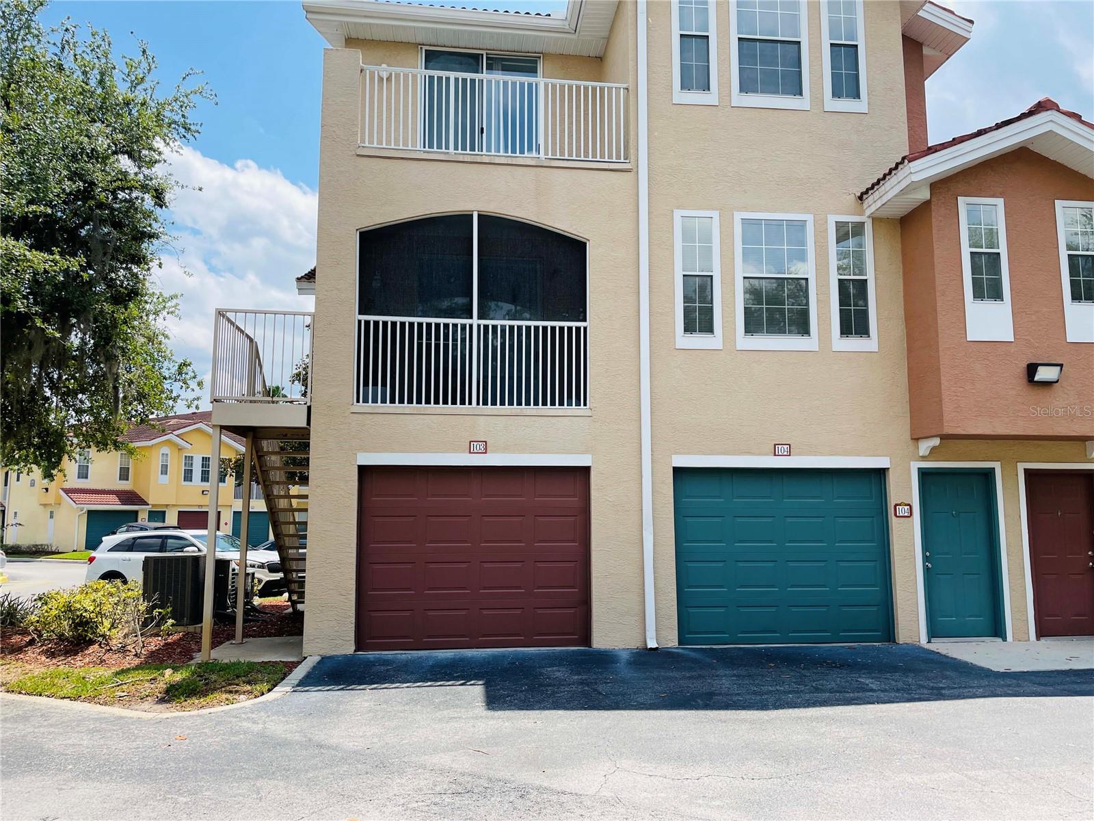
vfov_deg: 53.1
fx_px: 822
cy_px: 410
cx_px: 547
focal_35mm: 26
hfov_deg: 67.3
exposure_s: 1/2506
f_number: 1.6
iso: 32
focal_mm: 4.2
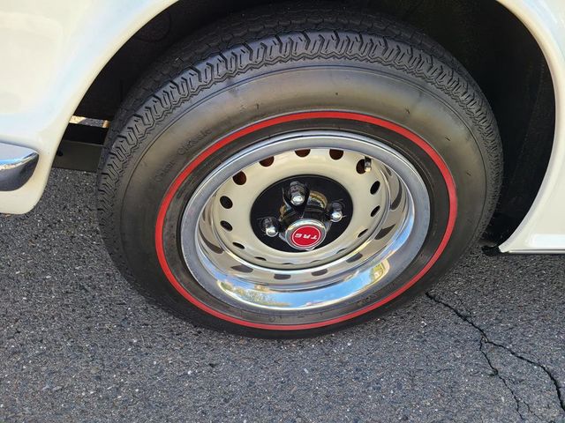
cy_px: 212
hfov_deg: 67.3
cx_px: 282
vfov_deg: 53.1
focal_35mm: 26
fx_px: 424
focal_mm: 5.4
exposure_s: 1/207
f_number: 1.8
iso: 40
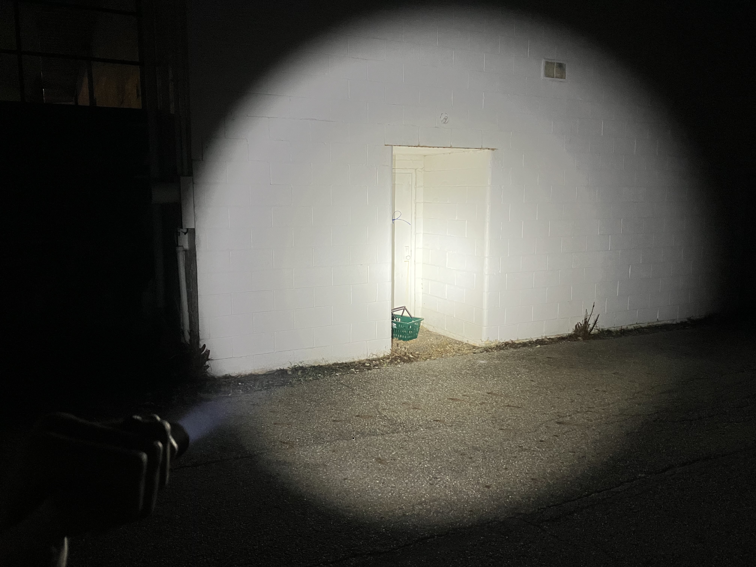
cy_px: 284
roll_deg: -0.1
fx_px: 612
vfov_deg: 49.7
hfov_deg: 63.4
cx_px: 378
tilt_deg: -7.6
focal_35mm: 28
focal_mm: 3.99
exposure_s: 1/47
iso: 320
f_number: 1.8
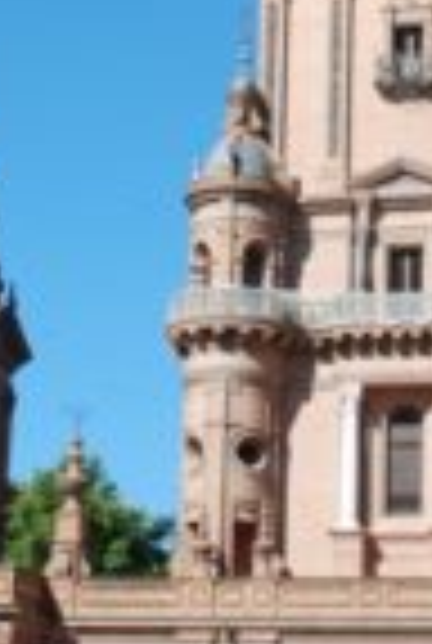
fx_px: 2257
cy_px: 9
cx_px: 259
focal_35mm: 126
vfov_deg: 15.9
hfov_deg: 10.9
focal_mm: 24
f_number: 7.1
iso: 100
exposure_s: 1/200
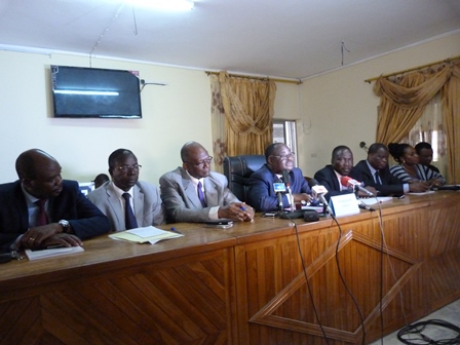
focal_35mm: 25
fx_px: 332
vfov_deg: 54.9
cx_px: 230
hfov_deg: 69.4
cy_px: 172
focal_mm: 4.5
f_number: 2.8
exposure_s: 1/30
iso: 800
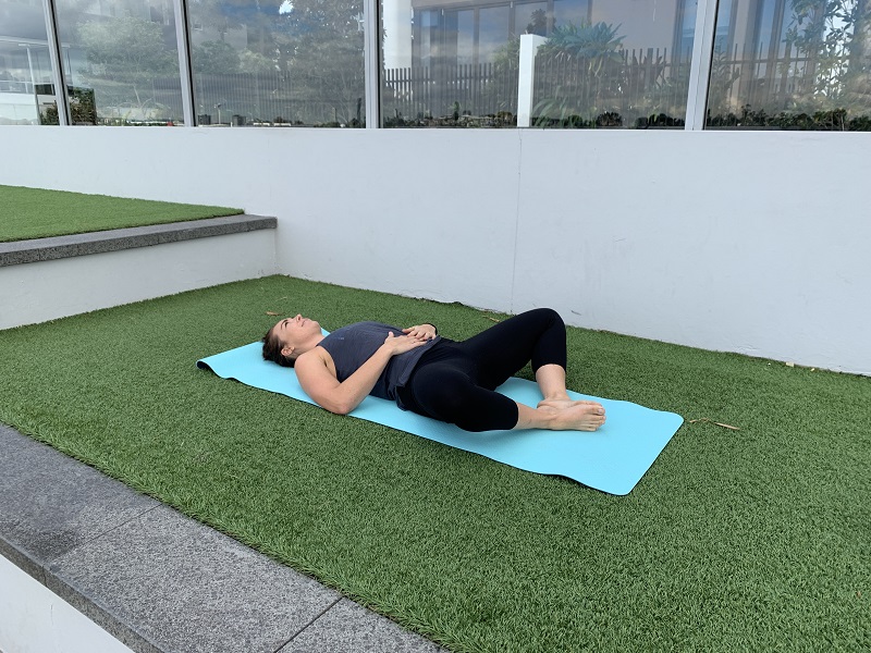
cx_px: 436
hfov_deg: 67.3
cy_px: 326
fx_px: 654
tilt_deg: -16.3
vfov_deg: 53.1
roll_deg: +0.2
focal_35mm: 26
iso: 25
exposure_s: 1/620
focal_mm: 4.25
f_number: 1.8
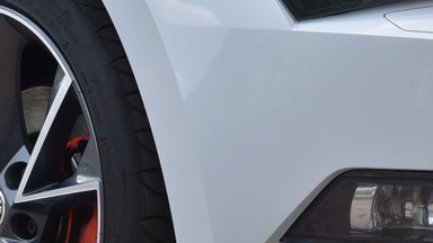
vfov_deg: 4.7
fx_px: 2951
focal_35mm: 257
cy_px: 87
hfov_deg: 8.4
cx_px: 204
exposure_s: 1/250
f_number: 8
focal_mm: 92
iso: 500
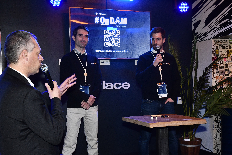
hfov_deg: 47.9
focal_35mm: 40
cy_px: 78
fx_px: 261
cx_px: 116
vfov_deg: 33.0
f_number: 5.6
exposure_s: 1/125
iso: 1600
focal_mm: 27
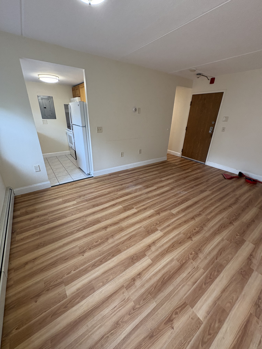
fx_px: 141
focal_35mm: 14
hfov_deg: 85.7
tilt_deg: -20.7
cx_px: 131
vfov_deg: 102.1
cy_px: 174
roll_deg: -2.6
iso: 250
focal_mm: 2.22
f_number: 2.2
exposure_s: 1/120
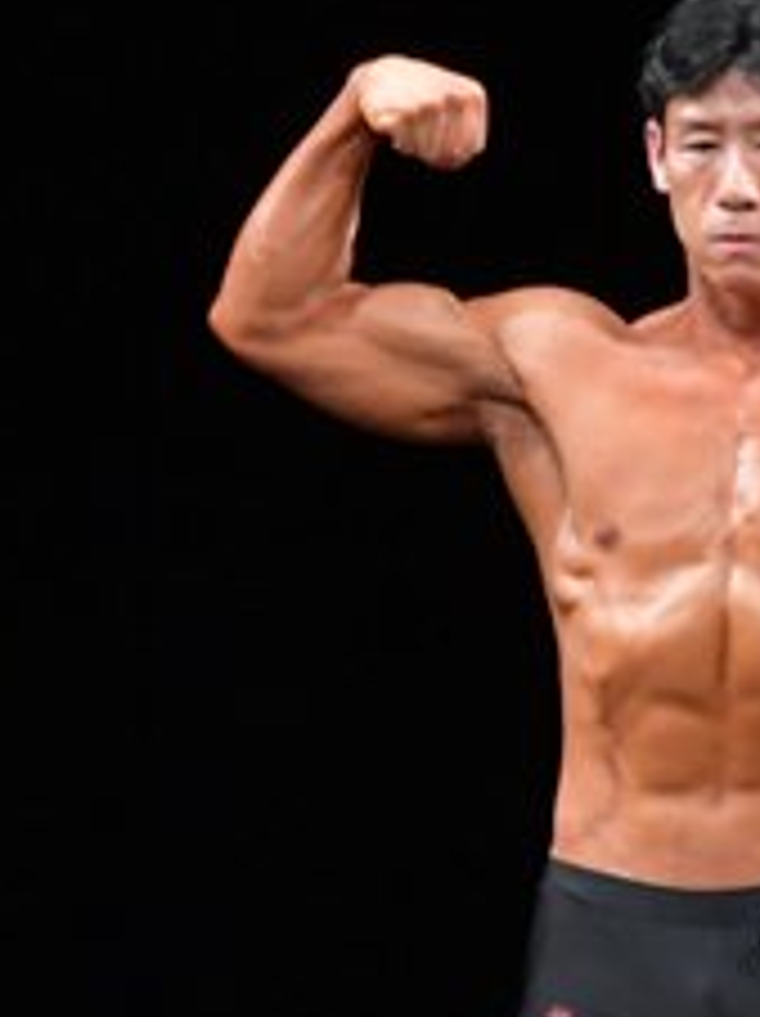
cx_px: -38
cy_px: 986
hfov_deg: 1.6
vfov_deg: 2.1
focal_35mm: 941
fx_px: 27599
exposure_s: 1/400
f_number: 5.6
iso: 3200
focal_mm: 190
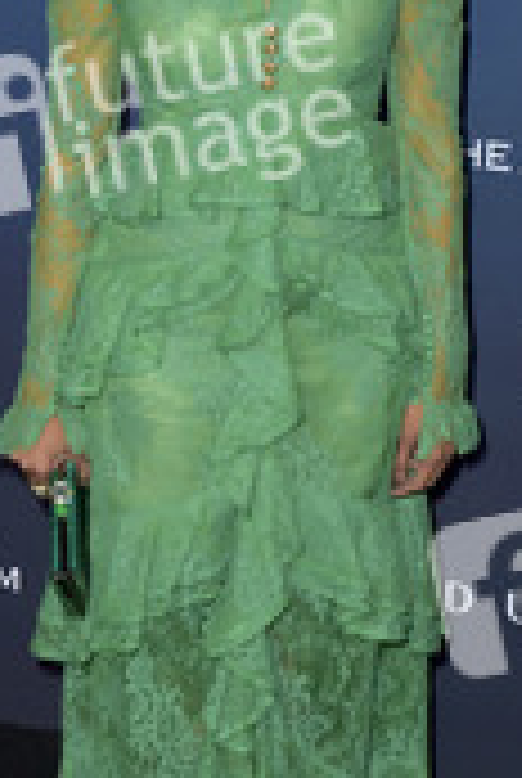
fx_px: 2253
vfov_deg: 19.6
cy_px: 346
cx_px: 254
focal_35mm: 104
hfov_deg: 13.2
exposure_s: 1/250
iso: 250
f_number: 5.6
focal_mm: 45
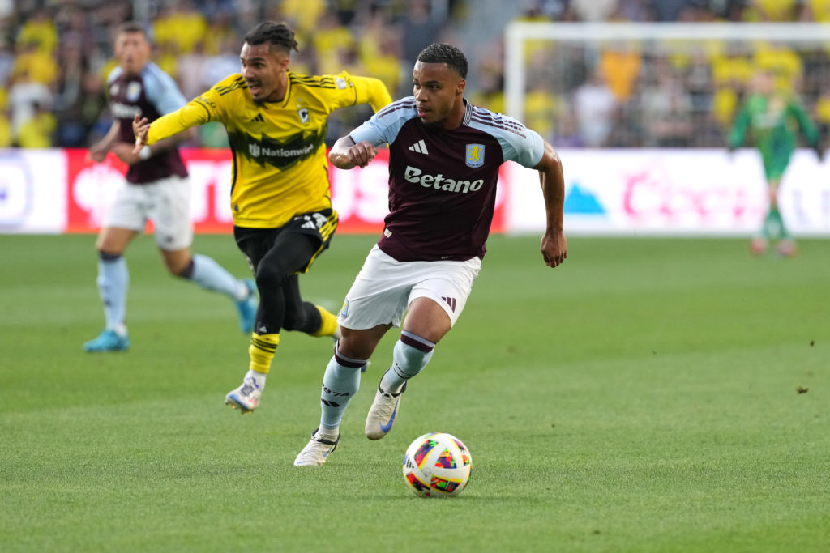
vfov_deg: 4.6
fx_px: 6917
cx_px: 415
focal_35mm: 300
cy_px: 276
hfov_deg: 6.9
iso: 2500
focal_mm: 300
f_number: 3.5
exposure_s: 1/1600
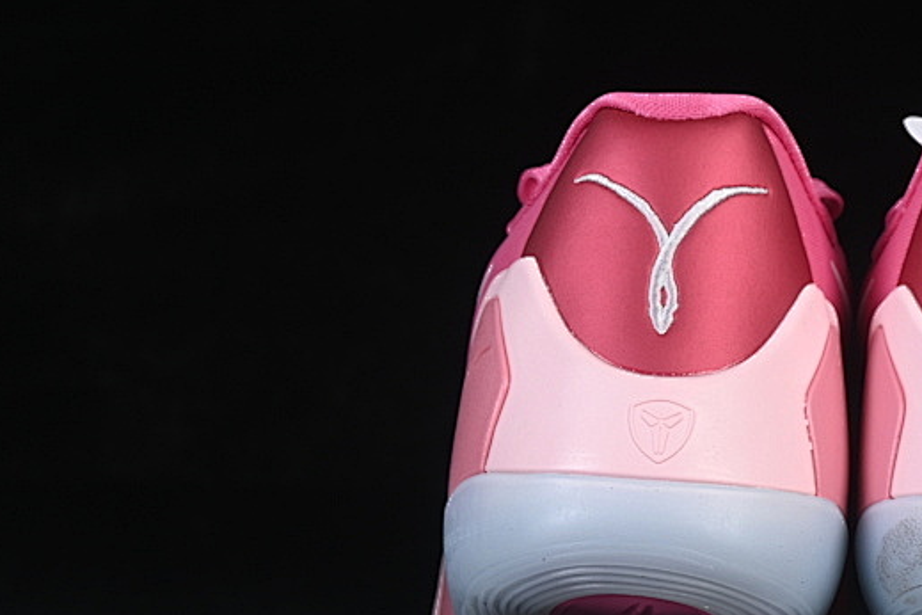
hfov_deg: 13.0
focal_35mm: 156
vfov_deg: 8.8
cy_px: 236
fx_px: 3995
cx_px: 890
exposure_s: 1/80
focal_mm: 50
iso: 160
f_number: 8
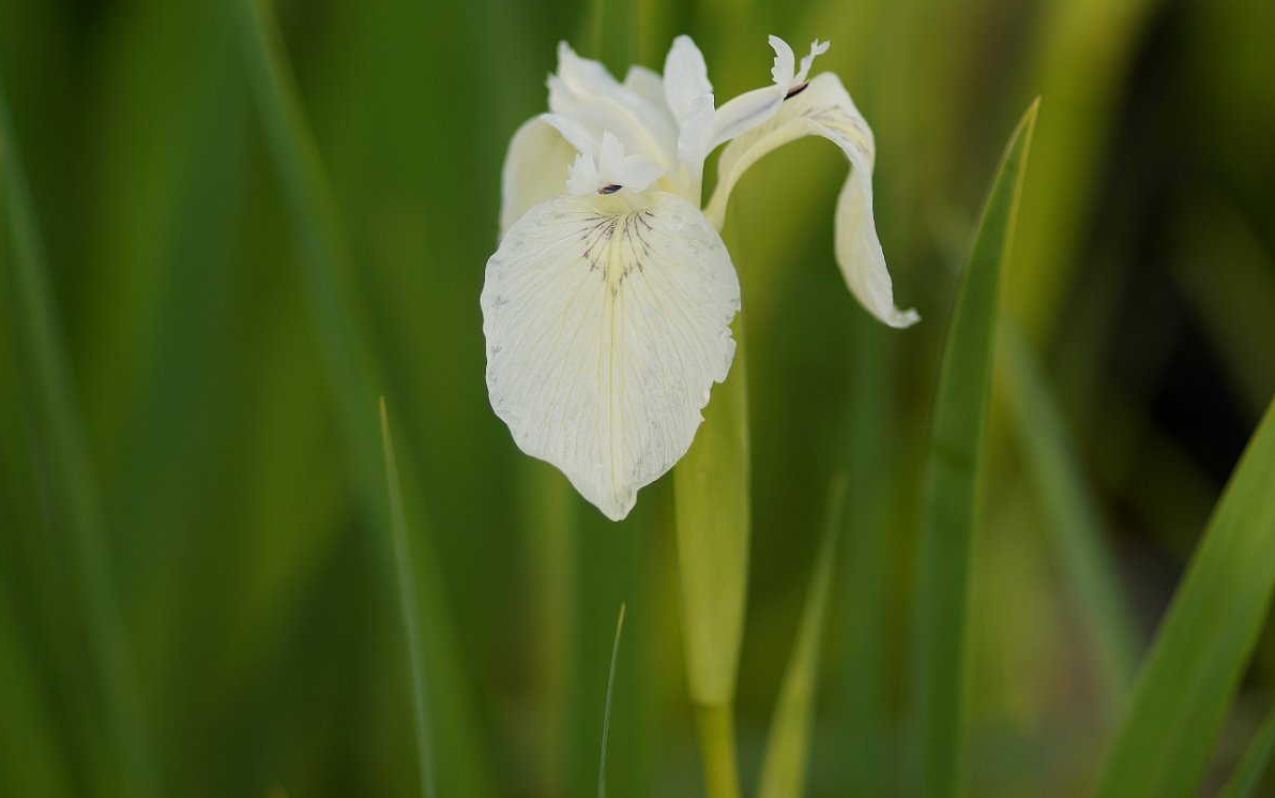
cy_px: 386
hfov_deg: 13.6
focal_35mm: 154
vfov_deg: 8.5
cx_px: 637
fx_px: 5352
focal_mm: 100
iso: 100
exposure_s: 1/500
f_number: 2.8
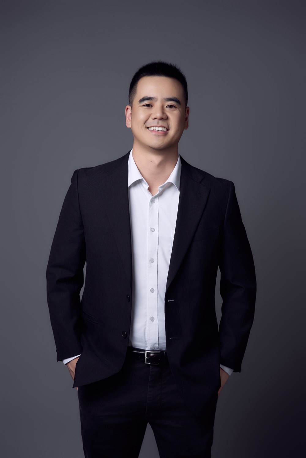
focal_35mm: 70
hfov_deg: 19.5
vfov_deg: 28.8
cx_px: 153
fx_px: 892
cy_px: 229
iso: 200
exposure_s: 1/160
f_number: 4.5
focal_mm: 70
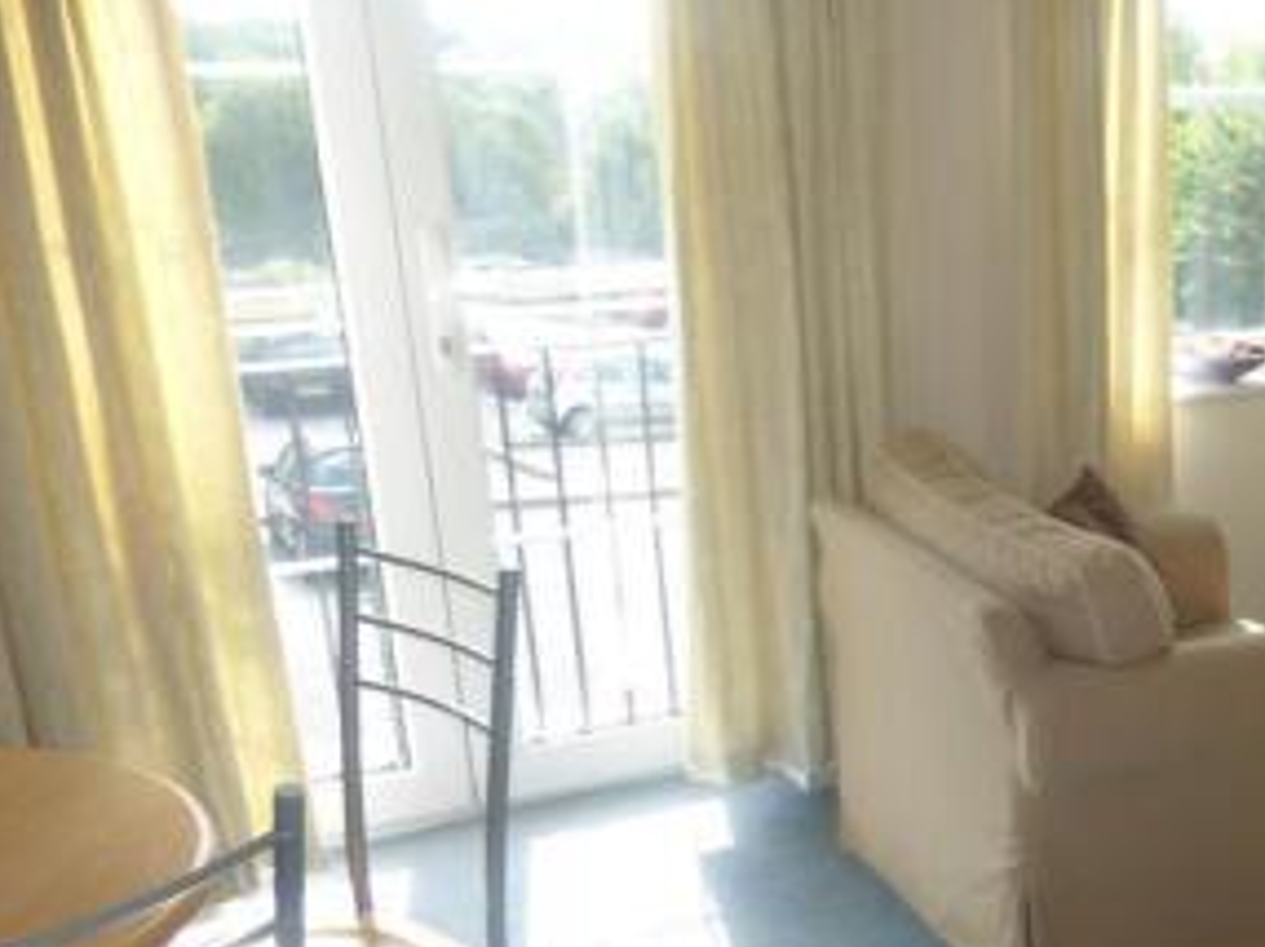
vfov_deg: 29.1
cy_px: 737
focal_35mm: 49
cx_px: 1174
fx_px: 1789
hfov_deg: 36.2
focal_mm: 4.3
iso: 100
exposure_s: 1/125
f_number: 3.5
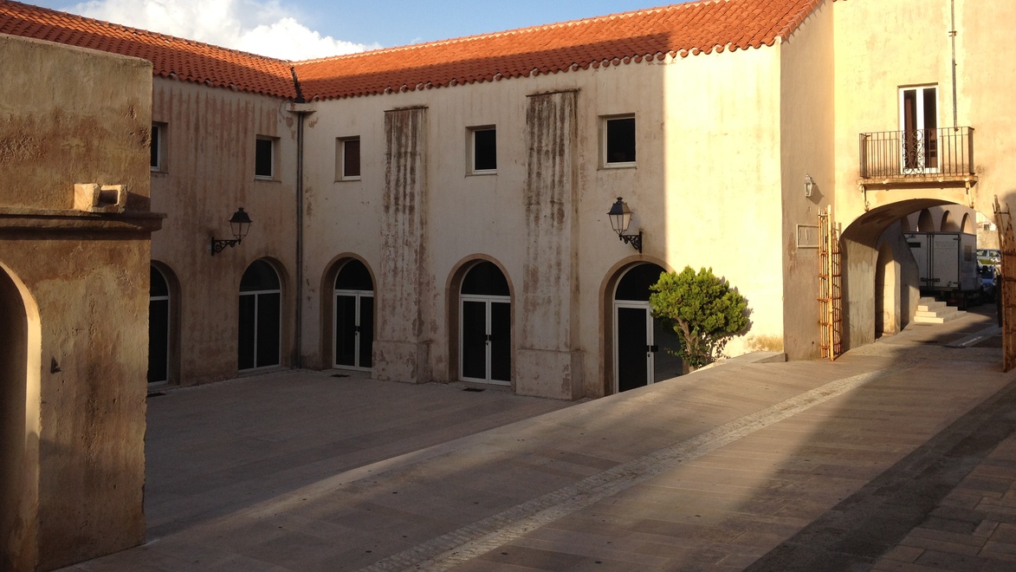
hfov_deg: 51.6
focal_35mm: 39
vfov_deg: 30.3
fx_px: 1051
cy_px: 203
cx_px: 499
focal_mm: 4.28
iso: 64
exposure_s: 1/1004
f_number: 2.4
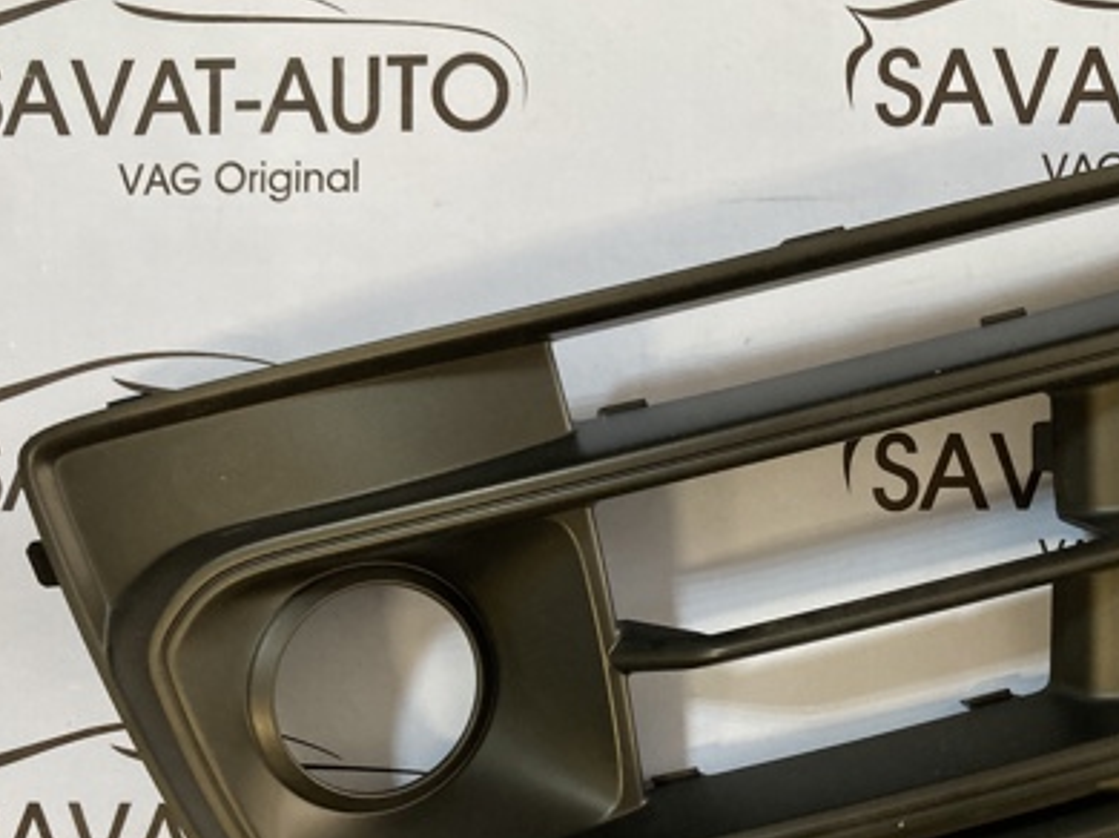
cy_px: 593
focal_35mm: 46
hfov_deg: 40.7
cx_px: 752
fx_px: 1486
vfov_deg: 31.1
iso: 250
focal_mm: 3.99
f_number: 1.8
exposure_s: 1/60
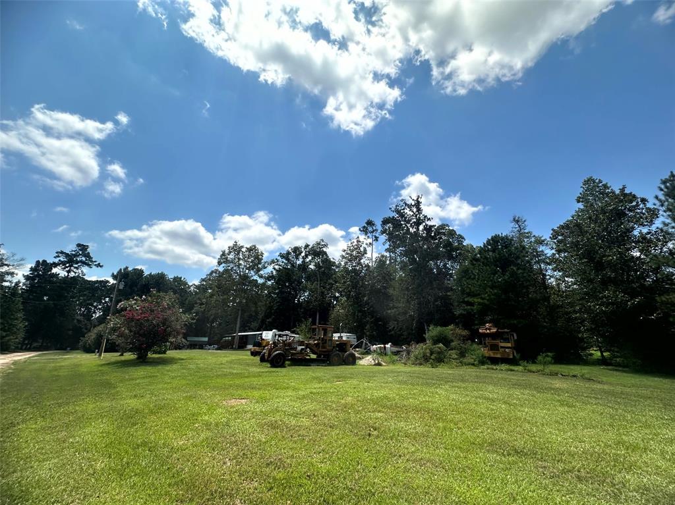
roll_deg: -1.5
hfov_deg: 102.1
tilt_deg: +20.7
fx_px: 273
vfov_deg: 85.6
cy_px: 252
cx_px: 338
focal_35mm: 14
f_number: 2.2
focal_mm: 2.22
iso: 50
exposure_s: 1/3205
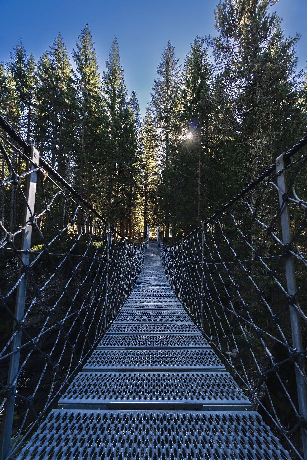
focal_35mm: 15
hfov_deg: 77.3
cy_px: 230
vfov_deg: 100.4
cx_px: 154
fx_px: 192
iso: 100
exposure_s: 1/50
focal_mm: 10
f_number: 8
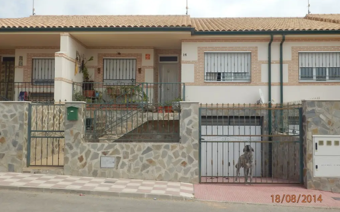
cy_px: 97
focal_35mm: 45
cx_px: 171
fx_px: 417
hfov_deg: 44.4
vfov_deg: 28.6
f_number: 4
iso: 80
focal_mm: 7.4
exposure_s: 1/640
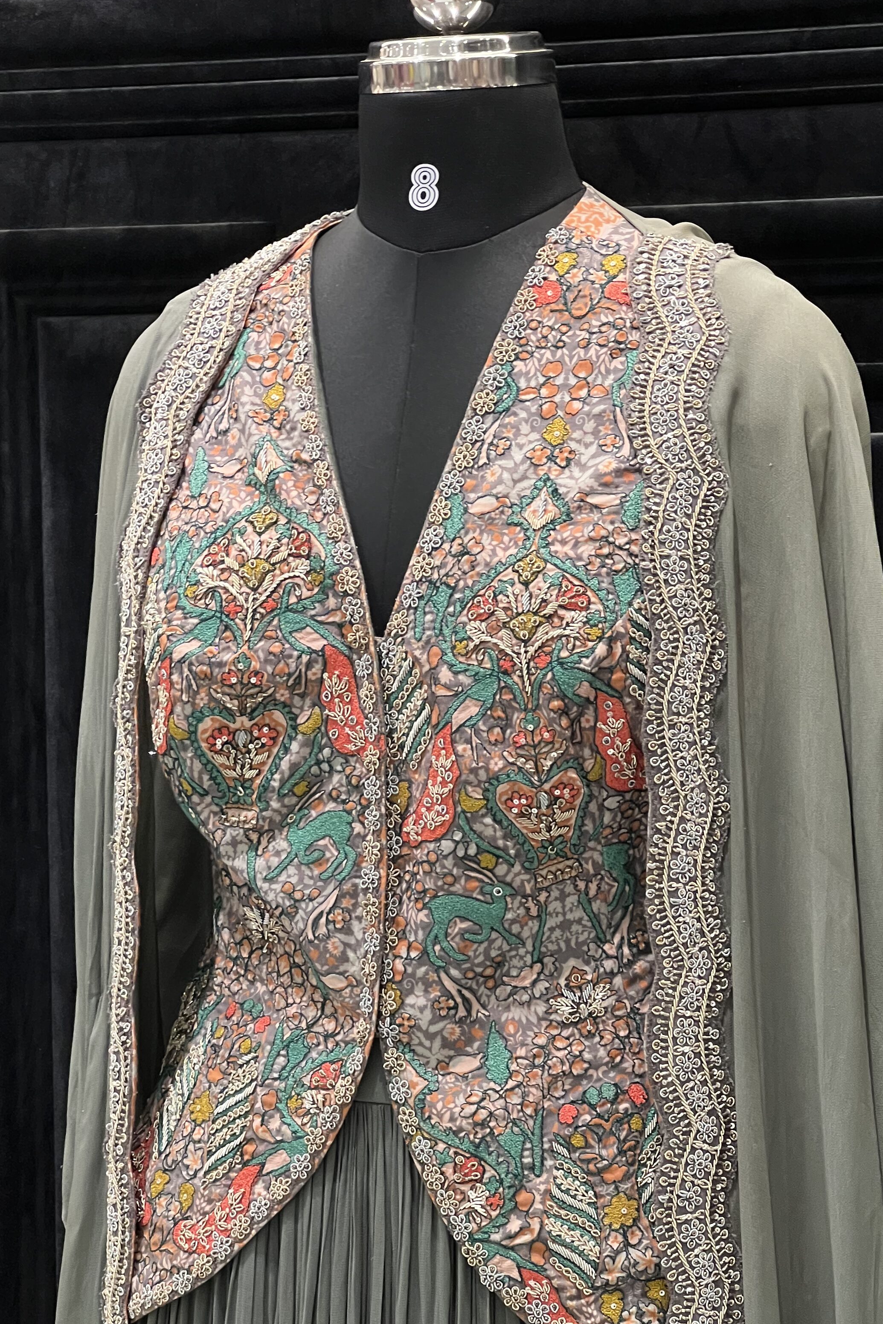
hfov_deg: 13.2
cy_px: 766
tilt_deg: -3.6
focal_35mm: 104
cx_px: 440
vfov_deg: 19.6
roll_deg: +0.9
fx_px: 3826
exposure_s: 1/50
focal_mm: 9
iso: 160
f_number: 2.8
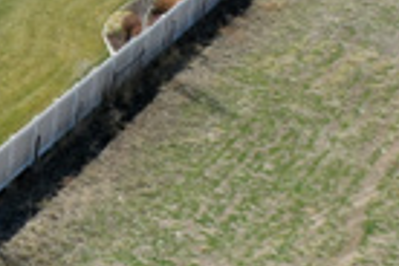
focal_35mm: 130
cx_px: -413
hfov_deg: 13.4
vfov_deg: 10.3
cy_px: -74
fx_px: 1441
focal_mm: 10.26
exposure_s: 1/400
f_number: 5.6
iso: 100
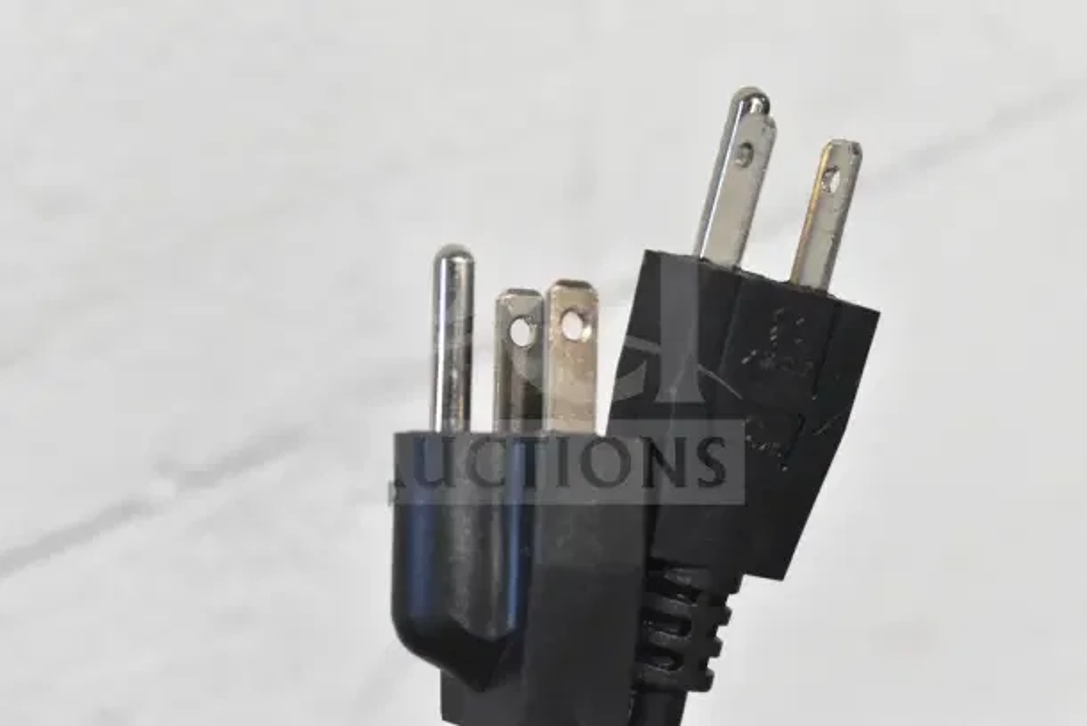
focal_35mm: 82
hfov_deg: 24.6
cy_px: 363
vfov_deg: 16.6
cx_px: 544
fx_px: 2491
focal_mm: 55
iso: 6400
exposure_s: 1/250
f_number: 8
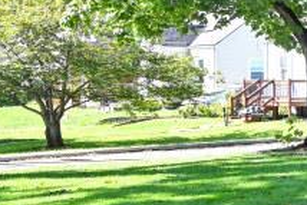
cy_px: 86
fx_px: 836
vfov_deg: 14.0
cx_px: 793
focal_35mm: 98
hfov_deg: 13.3
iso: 200
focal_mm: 14
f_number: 5
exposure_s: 1/250
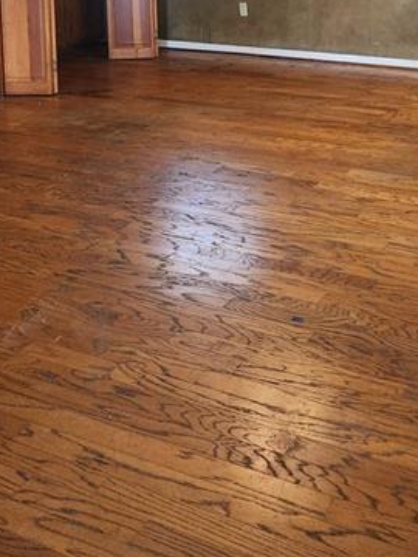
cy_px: -36
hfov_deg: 29.0
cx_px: 336
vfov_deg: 34.3
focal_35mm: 49
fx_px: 789
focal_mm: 5.4
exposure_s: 1/120
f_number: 1.8
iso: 400
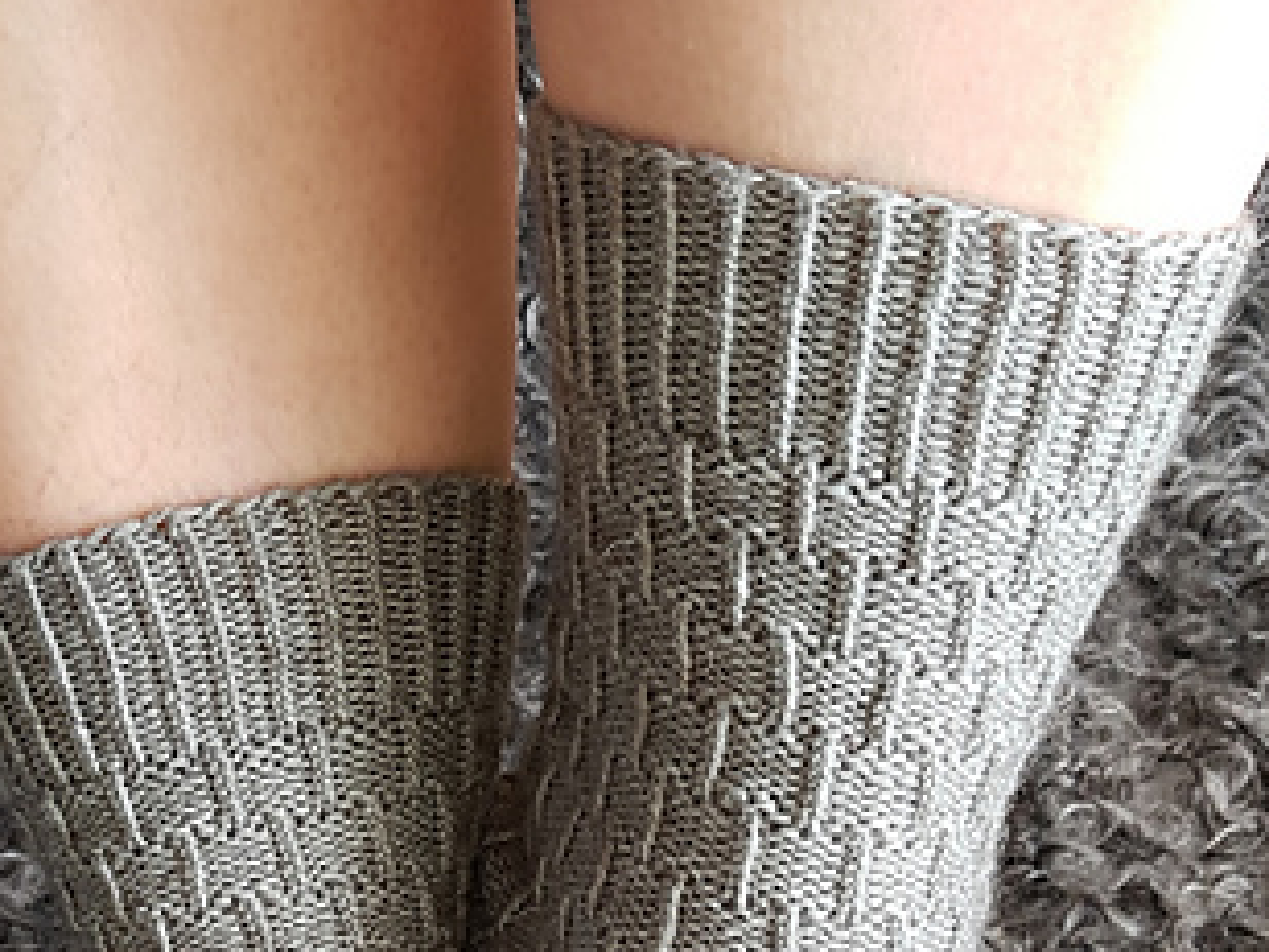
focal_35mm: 54
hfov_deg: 35.5
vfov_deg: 23.3
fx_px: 1980
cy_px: 1302
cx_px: 536
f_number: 1.7
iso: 200
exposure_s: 1/40
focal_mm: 4.2
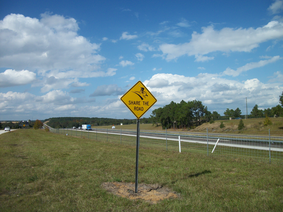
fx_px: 262
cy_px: 106
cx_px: 142
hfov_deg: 56.8
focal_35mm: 32
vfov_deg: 44.2
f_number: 8.8
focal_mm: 5.7
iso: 80
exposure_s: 1/250
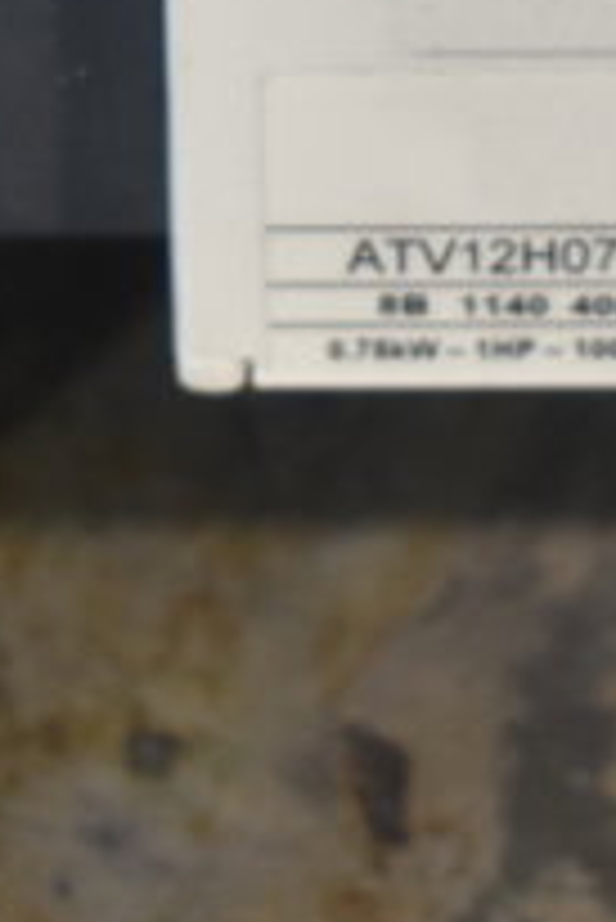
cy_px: -780
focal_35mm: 268
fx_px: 6867
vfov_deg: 7.4
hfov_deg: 5.1
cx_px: 558
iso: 900
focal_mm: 40
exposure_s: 1/60
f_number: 4.8
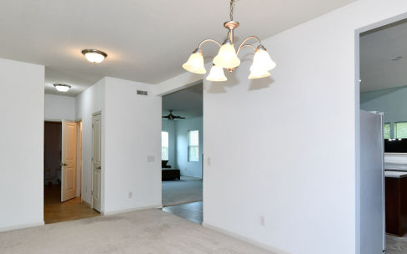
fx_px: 244
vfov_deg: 54.6
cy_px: 155
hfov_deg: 79.6
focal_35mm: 22
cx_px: 213
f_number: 6.3
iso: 640
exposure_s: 1/100
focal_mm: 14
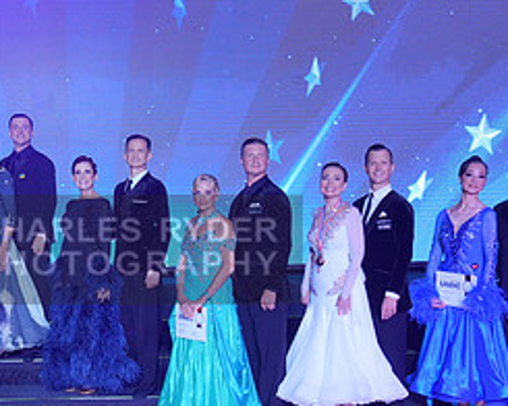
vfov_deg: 22.1
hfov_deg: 26.8
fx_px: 1037
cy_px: 250
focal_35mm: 69
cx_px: 77
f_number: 7.1
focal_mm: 31
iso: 2000
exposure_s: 1/200
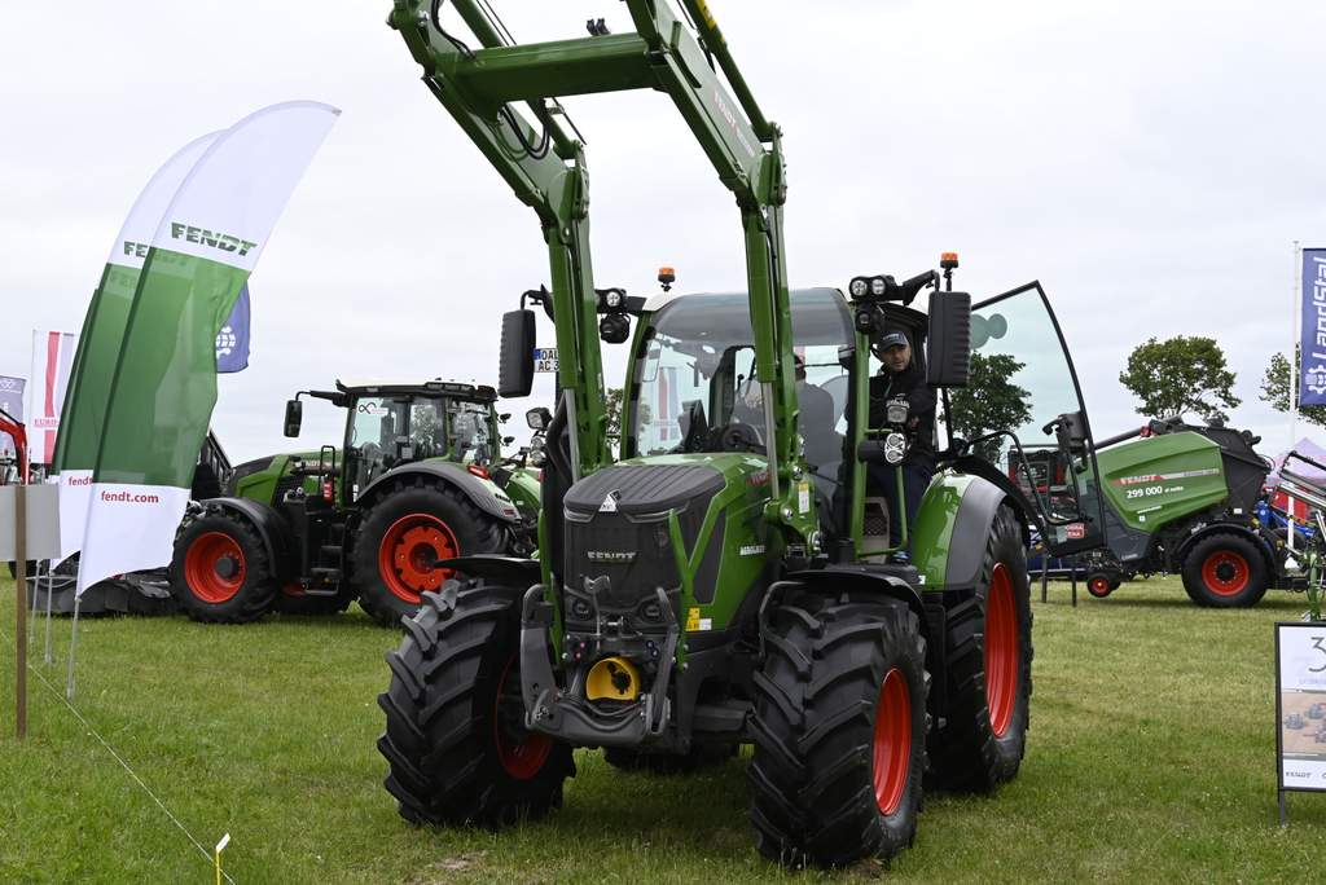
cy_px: 442
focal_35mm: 44
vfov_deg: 30.6
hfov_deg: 44.5
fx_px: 1622
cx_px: 663
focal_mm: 44
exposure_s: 1/250
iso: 250
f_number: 8
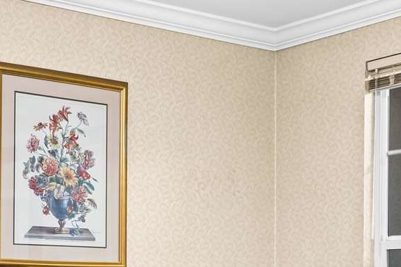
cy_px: 312
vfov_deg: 15.9
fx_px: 924
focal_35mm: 83
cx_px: 122
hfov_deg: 24.3
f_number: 8
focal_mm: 31
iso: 400
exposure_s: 1/3
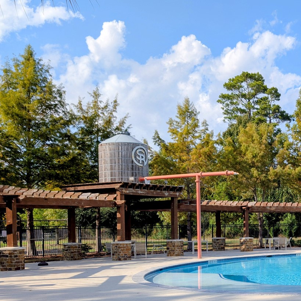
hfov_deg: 29.4
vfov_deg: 31.5
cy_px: 236
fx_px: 521
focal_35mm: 53
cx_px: 322
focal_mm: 6.9
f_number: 1.68
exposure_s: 1/1125
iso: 21
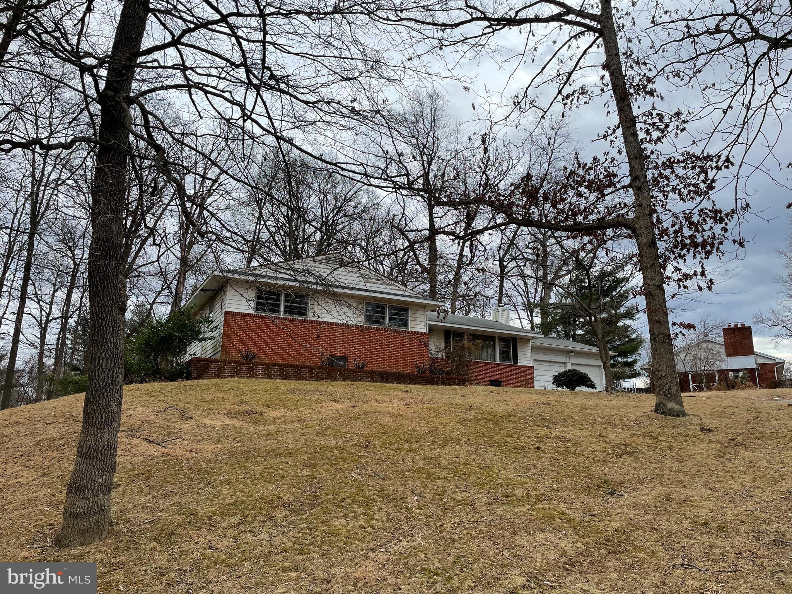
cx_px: 396
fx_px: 595
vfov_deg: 53.1
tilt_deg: +14.8
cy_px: 297
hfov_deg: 67.3
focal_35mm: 26
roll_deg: -1.0
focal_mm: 4.2
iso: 32
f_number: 1.6
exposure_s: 1/2304
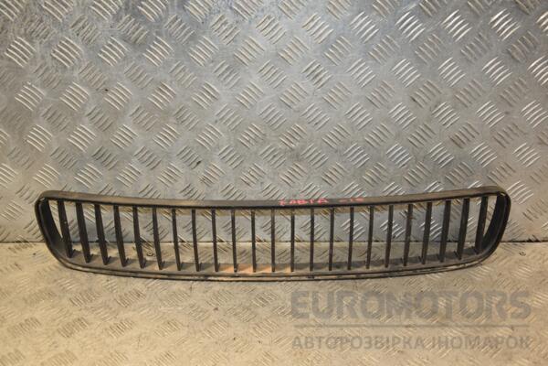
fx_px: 685
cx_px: 274
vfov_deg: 29.9
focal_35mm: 45
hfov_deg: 43.6
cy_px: 183
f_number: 5
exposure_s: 1/160
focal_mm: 30
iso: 800
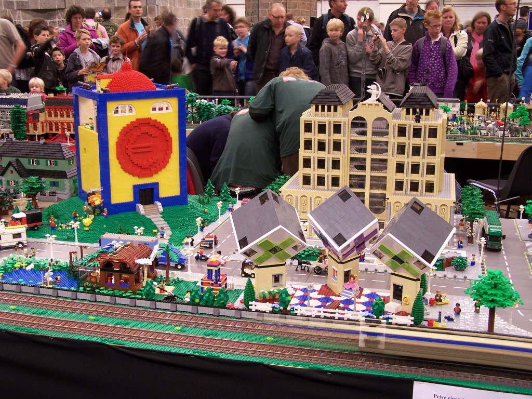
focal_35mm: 48
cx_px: 266
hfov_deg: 39.7
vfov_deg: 30.3
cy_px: 200
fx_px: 738
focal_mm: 8
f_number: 3
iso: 80
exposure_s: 1/2
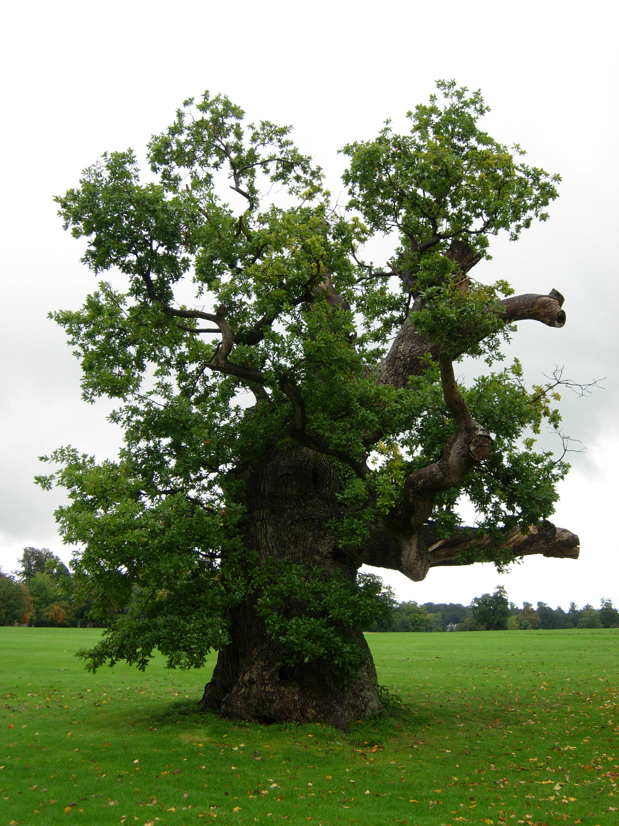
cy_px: 413
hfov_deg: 30.3
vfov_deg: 39.7
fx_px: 1144
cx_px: 310
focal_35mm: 48
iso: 50
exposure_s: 1/114
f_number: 3.1
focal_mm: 10.1
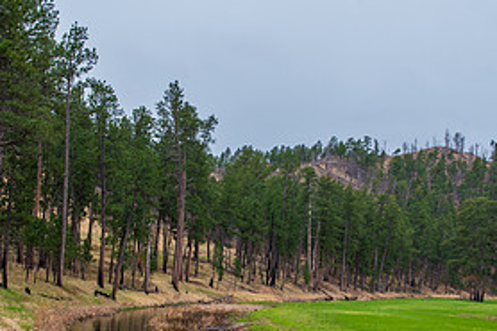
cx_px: 261
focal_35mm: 73
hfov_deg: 27.7
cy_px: 263
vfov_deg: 18.5
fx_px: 1007
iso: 360
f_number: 11
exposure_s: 1/400
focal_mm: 35
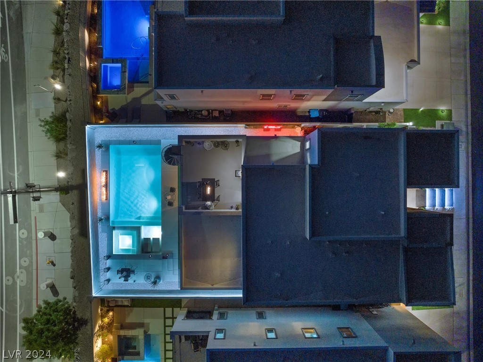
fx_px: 335
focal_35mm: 24
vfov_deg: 56.7
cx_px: 242
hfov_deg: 71.6
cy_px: 181
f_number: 2.8
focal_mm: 12.29
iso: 1440
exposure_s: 1/8
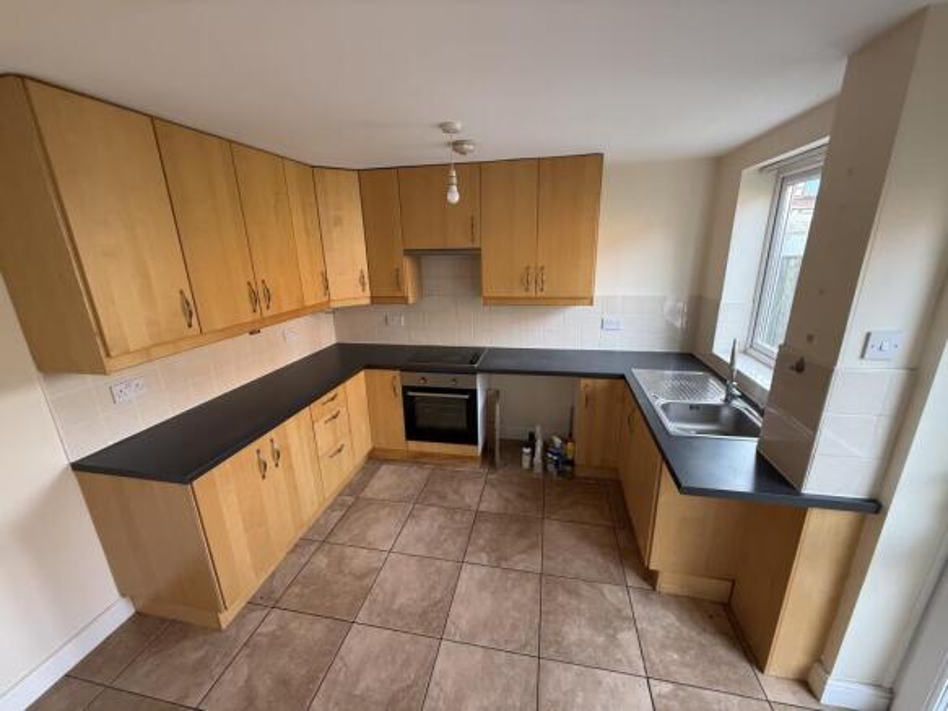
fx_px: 383
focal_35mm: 14
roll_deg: +1.6
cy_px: 356
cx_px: 474
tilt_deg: -15.7
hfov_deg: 102.1
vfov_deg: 85.7
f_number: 2.2
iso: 320
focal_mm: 2.22
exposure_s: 1/99
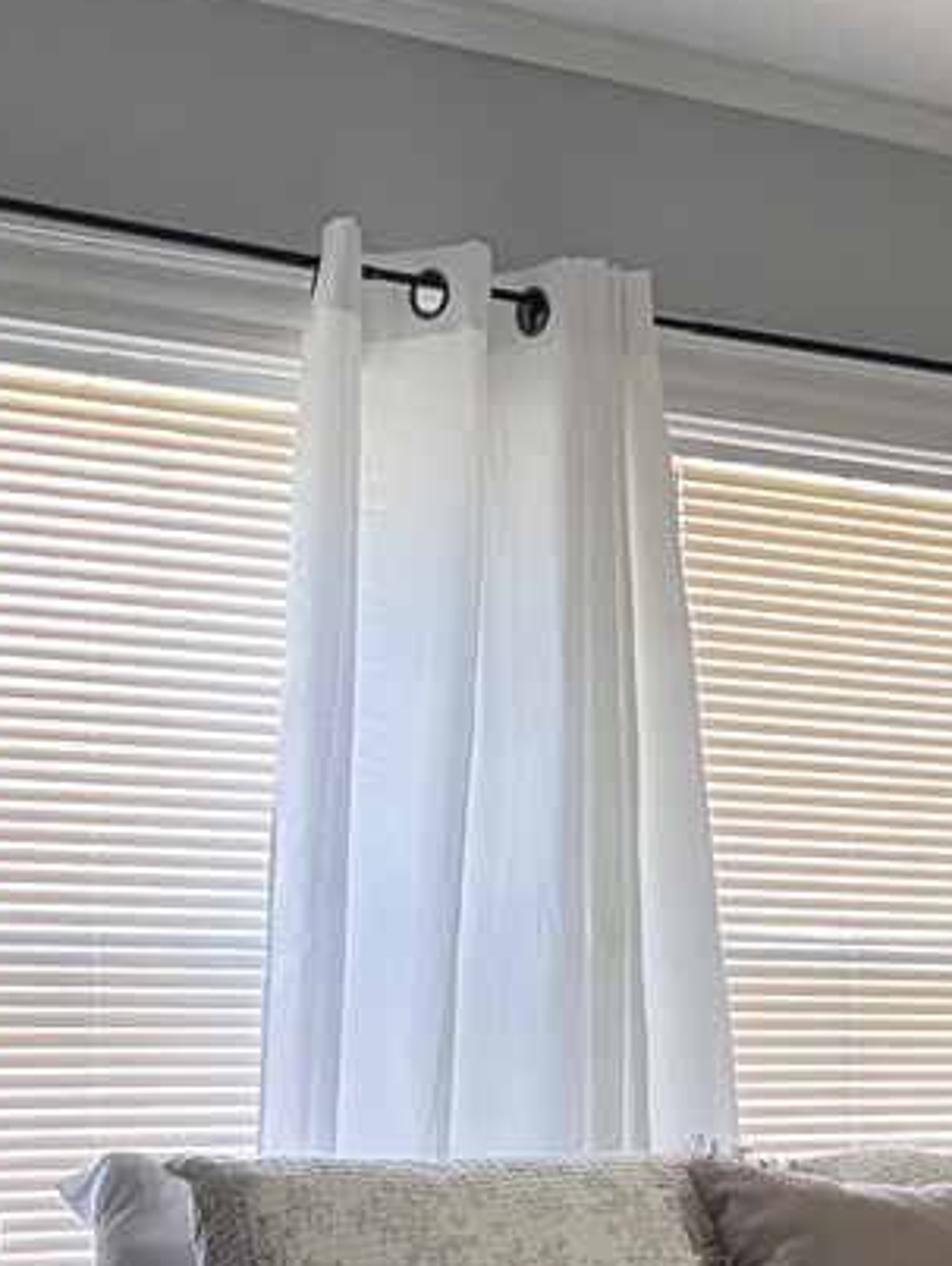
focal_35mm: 99
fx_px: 3624
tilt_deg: +2.2
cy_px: 1034
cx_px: 1467
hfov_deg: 13.9
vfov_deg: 19.6
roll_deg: +0.1
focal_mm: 5.96
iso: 125
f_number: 1.6
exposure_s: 1/60
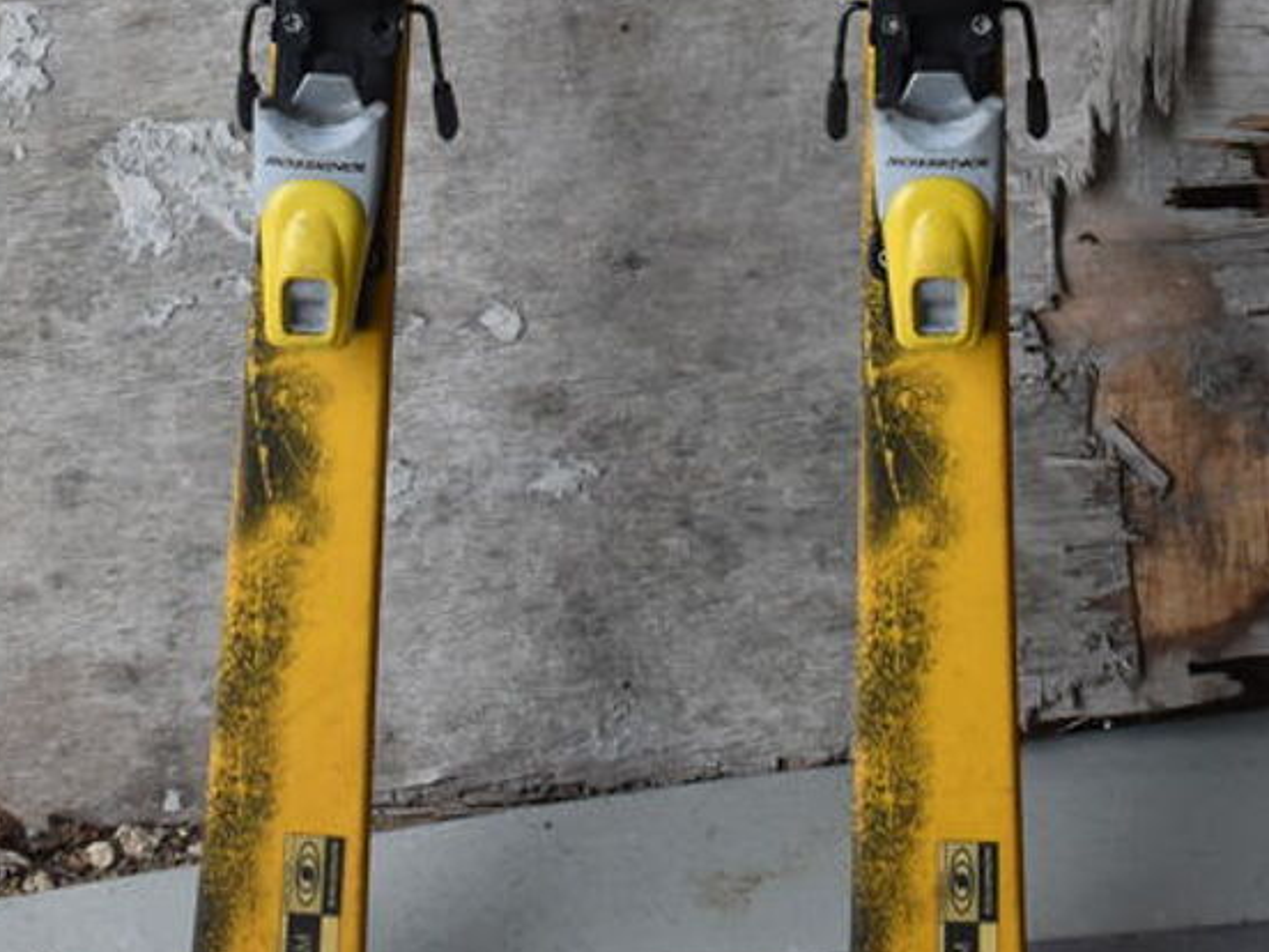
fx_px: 3446
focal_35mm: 94
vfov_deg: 14.8
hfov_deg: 20.9
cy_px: -385
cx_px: 660
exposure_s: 1/80
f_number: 4.5
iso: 400
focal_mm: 24
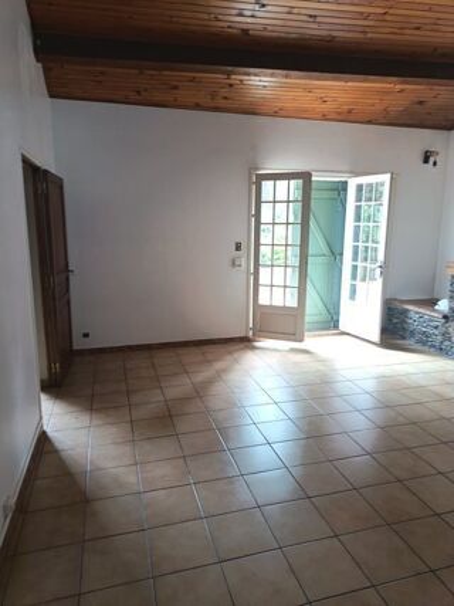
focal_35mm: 24
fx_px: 420
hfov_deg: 56.8
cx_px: 227
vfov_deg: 71.6
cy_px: 303
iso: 886
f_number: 1.75
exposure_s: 1/33.3
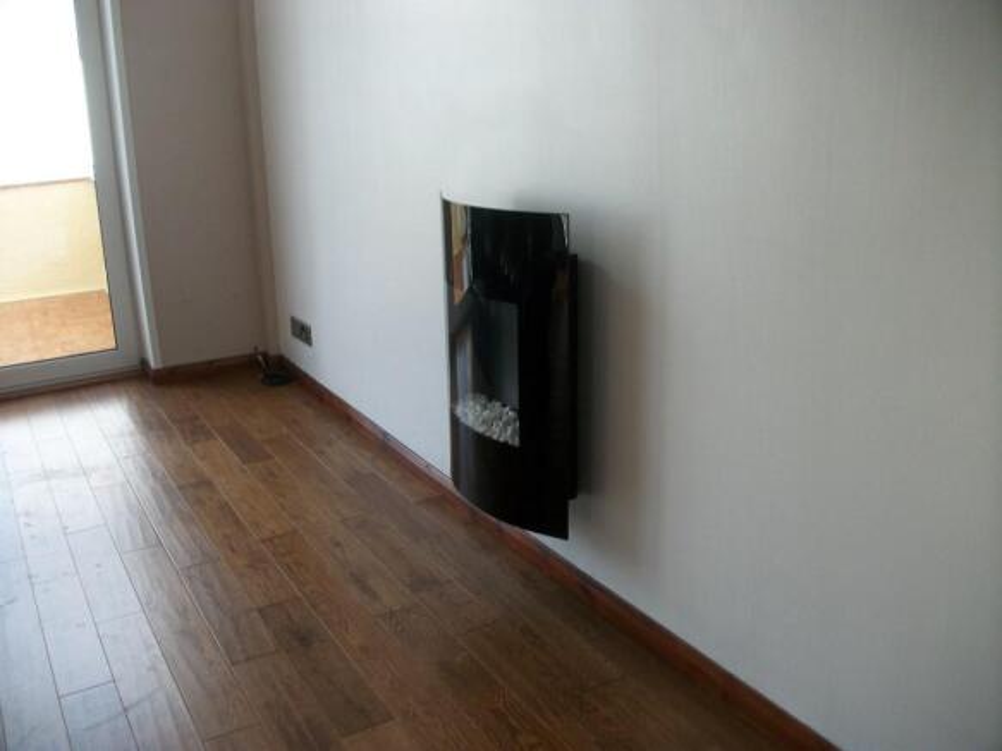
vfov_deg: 45.4
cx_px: 501
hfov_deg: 58.4
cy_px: 376
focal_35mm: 31
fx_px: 897
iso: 106
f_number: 2.9
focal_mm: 5.7
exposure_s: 1/40
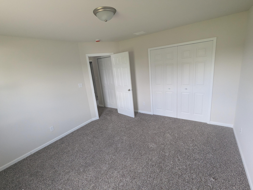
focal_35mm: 16
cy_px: 95
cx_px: 126
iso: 234
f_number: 2.2
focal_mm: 2.35
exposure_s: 1/86.1
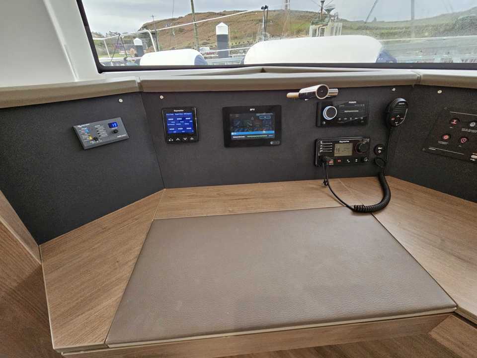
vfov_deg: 89.9
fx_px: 179
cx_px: 238
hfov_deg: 106.2
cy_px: 179
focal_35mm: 13
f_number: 2.2
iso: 320
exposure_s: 1/359
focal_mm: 2.2
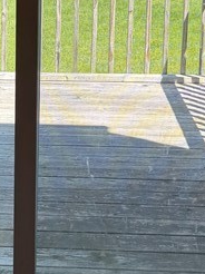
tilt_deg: -10.8
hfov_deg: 14.7
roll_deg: -1.0
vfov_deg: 19.2
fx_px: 791
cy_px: 17
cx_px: 50
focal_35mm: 100
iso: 80
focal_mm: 6.76
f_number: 1.78
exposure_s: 1/671
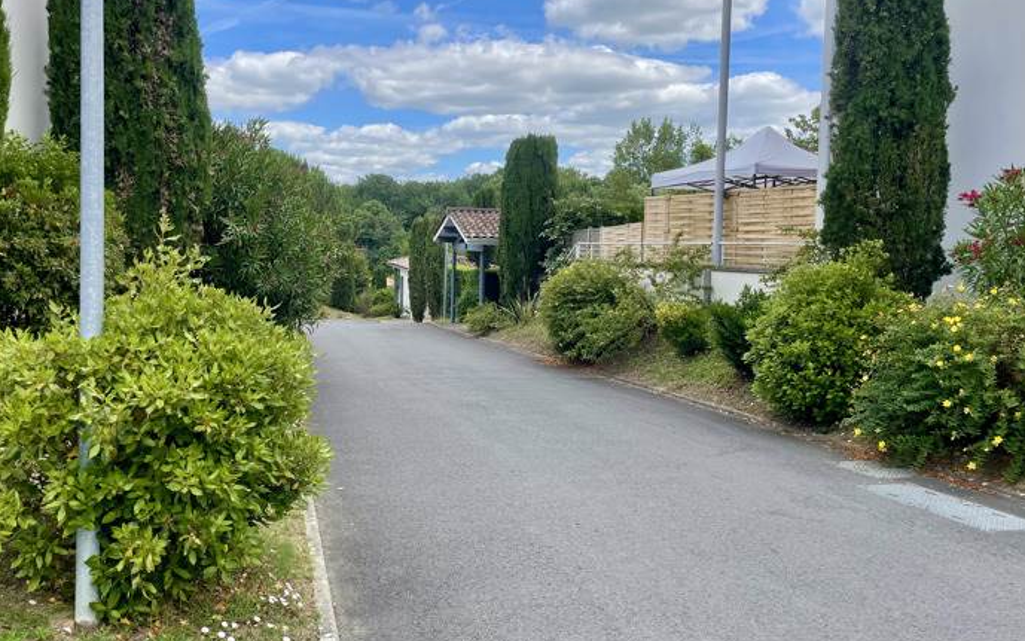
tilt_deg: -3.9
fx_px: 894
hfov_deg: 59.6
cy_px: 287
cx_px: 473
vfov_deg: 39.4
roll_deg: -1.3
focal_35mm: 32
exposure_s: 1/2304
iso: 32
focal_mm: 4.2
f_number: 1.6
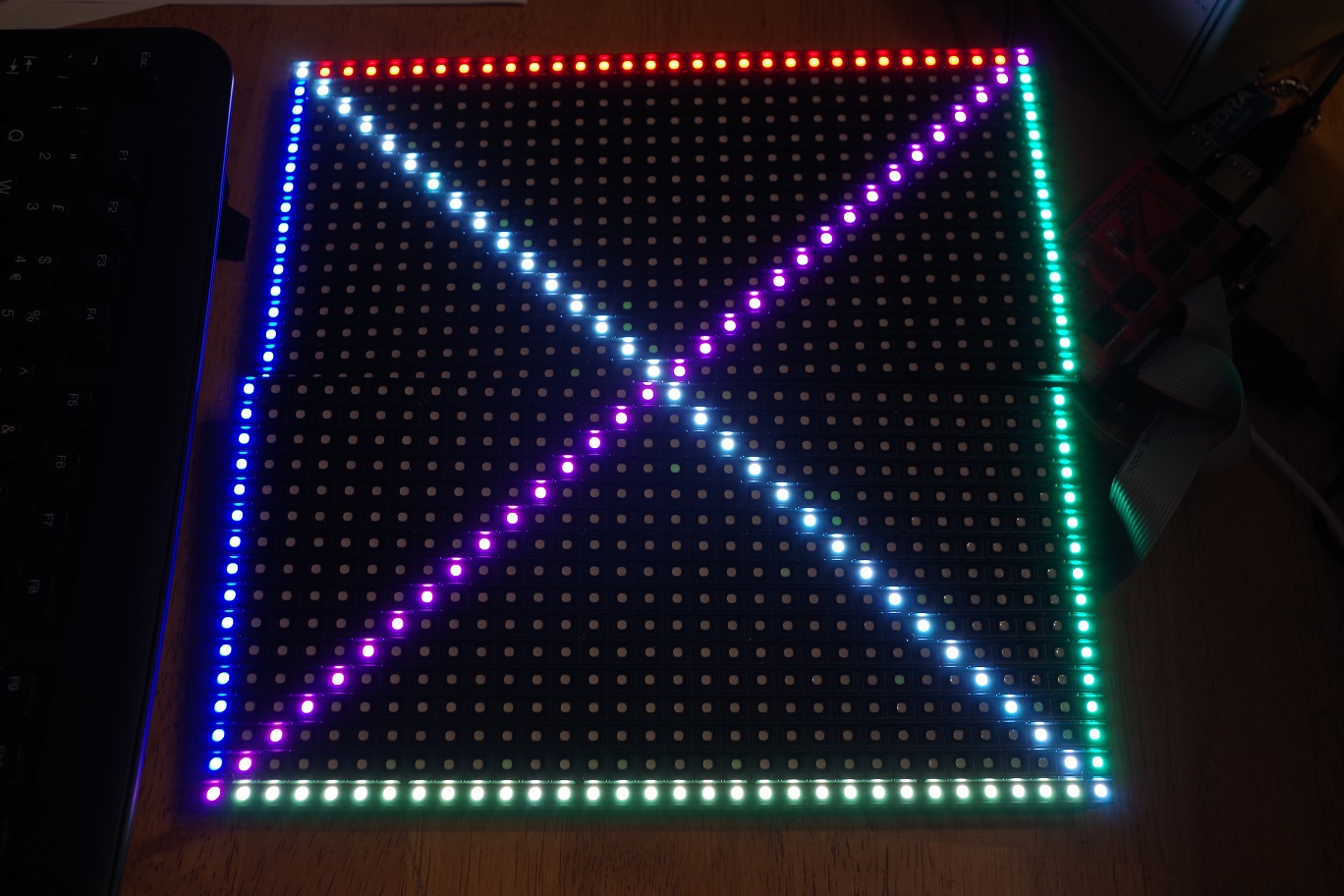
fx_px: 1568
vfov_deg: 31.9
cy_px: 448
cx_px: 672
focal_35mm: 42
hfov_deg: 46.4
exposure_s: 1/60
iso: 400
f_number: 6.3
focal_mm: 28
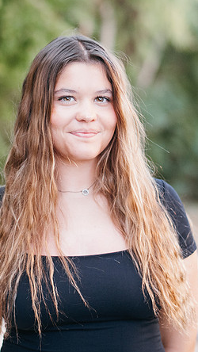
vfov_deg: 18.1
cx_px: 86
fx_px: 1101
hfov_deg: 10.3
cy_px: 127
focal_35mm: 118
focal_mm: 58
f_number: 1.8
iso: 2000
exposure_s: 1/1000
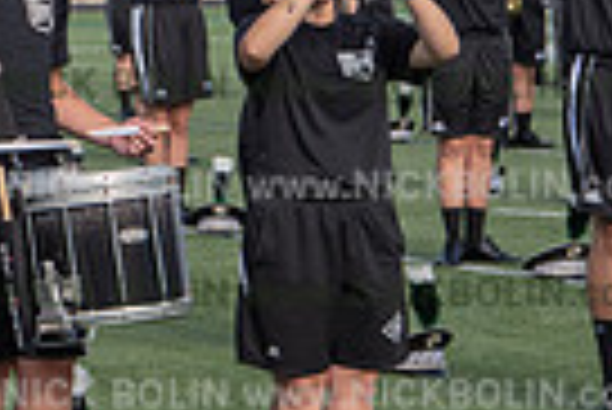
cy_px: -20
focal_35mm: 247
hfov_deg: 8.1
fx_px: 4203
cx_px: -392
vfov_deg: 5.6
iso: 100
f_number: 5.6
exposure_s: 1/400
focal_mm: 58
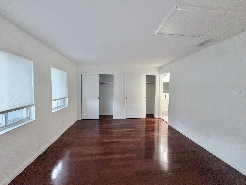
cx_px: 123
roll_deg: -0.5
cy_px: 92
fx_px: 99
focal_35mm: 14
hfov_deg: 102.1
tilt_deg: -3.5
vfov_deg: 85.7
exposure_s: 1/60
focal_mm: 2.22
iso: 20
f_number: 2.2
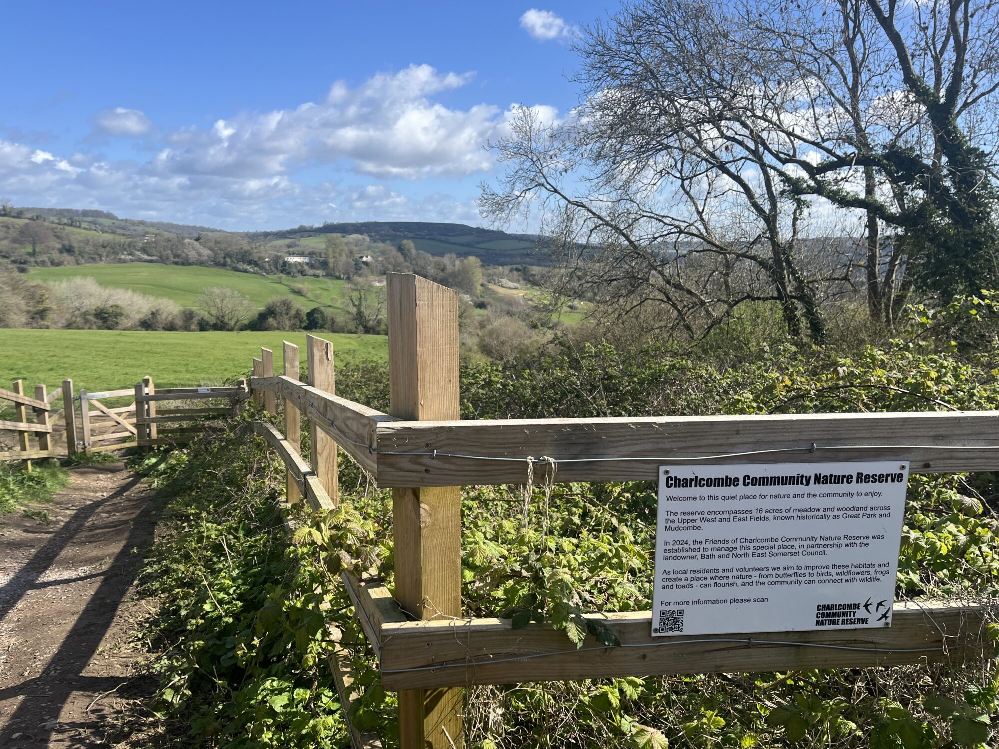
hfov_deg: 67.3
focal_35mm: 26
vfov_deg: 53.1
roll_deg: -1.0
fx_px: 750
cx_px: 500
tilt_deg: -9.0
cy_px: 374
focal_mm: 5.1
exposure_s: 1/2410
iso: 50
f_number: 1.6
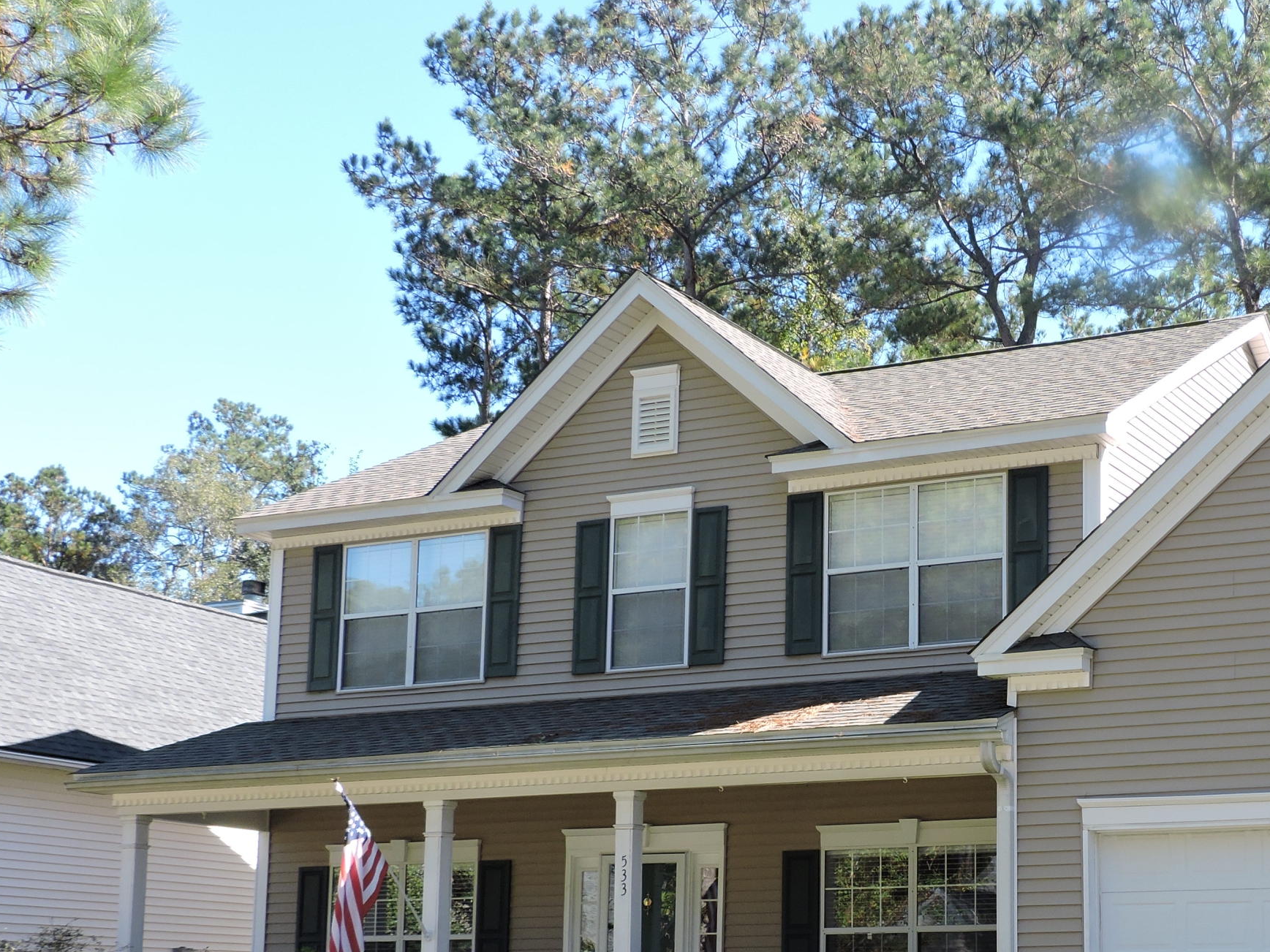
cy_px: 704
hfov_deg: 32.9
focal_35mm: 57
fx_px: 2091
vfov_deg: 25.4
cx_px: 1005
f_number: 3.2
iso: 100
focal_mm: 5.9
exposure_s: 1/250
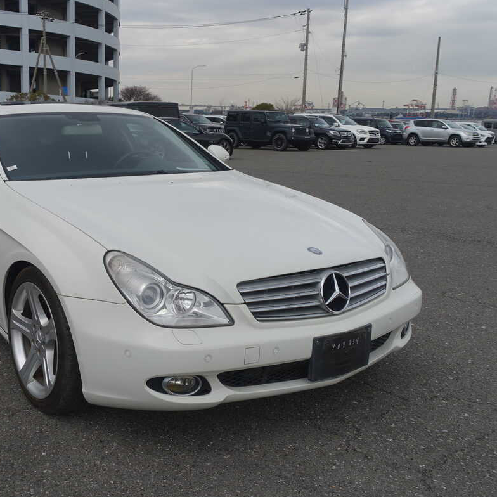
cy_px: 247
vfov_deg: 42.8
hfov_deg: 41.6
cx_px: 127
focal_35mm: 39
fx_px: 634
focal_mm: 10.89
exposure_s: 1/80
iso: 125
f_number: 3.5
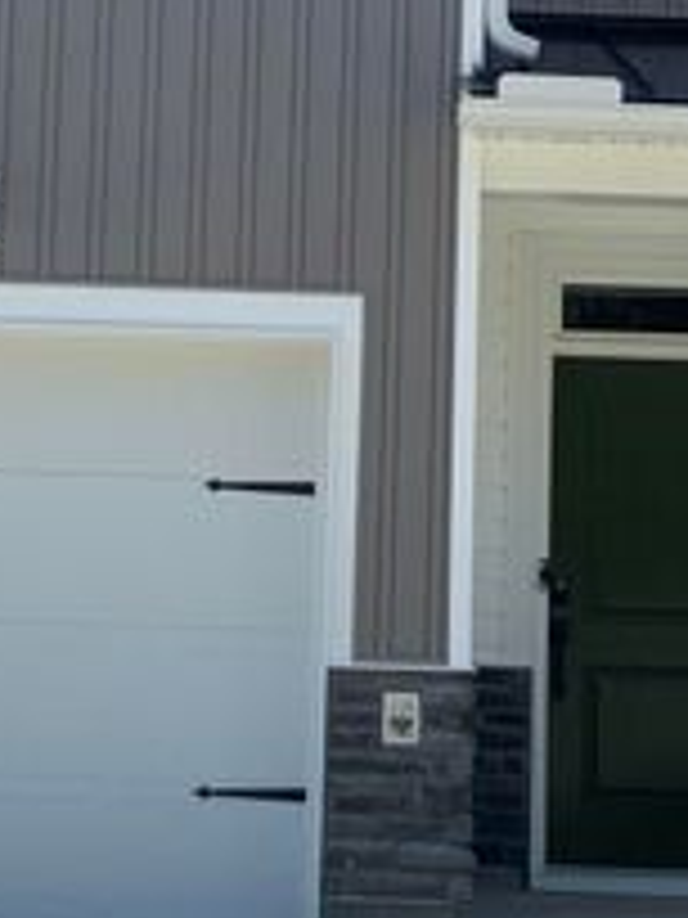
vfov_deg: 20.6
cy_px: 295
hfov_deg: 15.6
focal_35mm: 95
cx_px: 301
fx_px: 2518
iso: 16
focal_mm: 3
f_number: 1.8
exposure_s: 1/1848
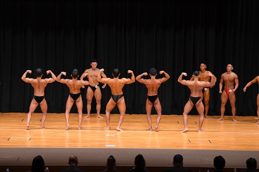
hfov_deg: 16.7
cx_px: 130
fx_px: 884
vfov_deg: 11.1
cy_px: 86
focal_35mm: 123
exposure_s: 1/400
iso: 4000
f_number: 5.6
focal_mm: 82
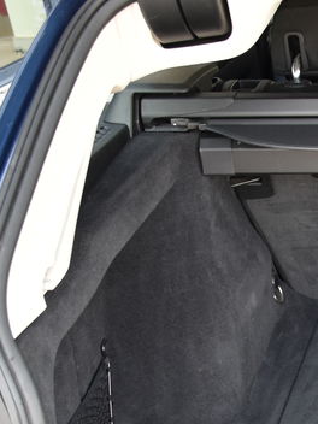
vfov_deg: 23.2
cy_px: 382
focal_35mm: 82
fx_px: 1004
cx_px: 544
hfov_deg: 15.8
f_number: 4.5
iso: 400
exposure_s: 1/80
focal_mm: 20
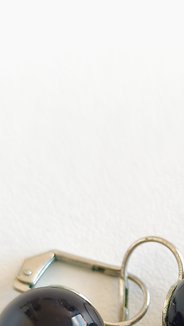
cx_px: 147
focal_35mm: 70
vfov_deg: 28.8
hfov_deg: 17.1
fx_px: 607
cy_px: 301
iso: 50
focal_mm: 6.14
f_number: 1.65
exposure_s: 1/10
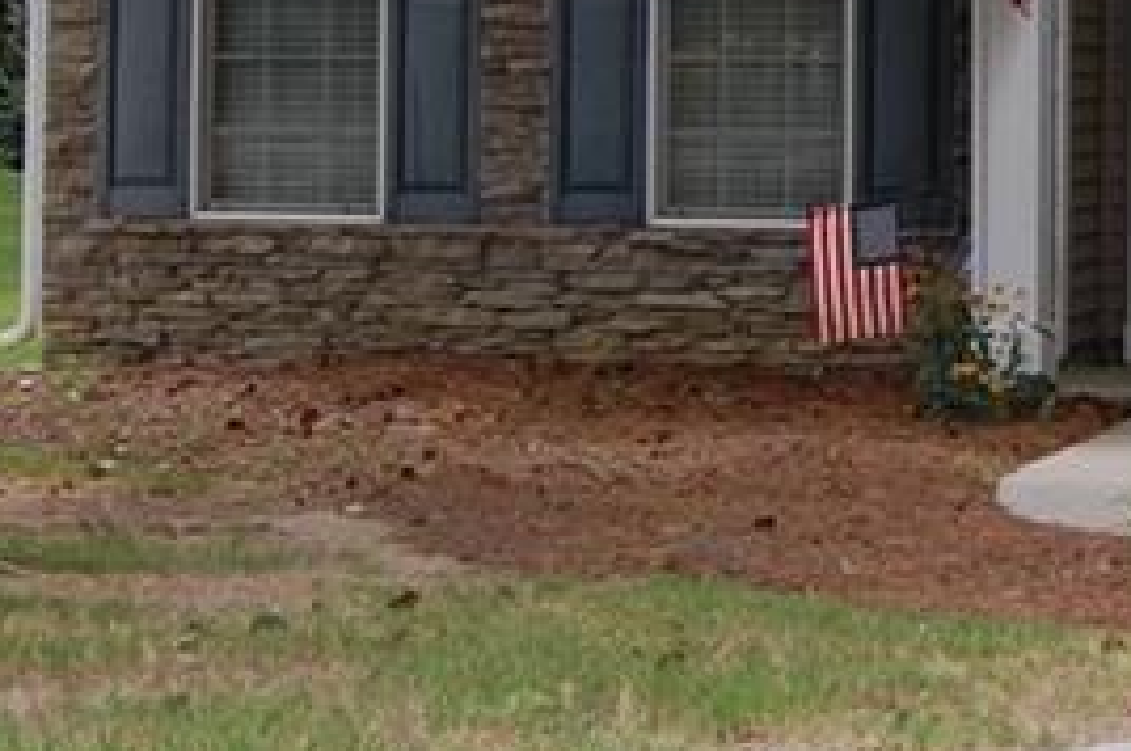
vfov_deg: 13.0
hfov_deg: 18.1
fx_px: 3232
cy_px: -118
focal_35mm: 103
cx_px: 1595
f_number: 7.1
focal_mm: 18
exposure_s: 1/200
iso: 200
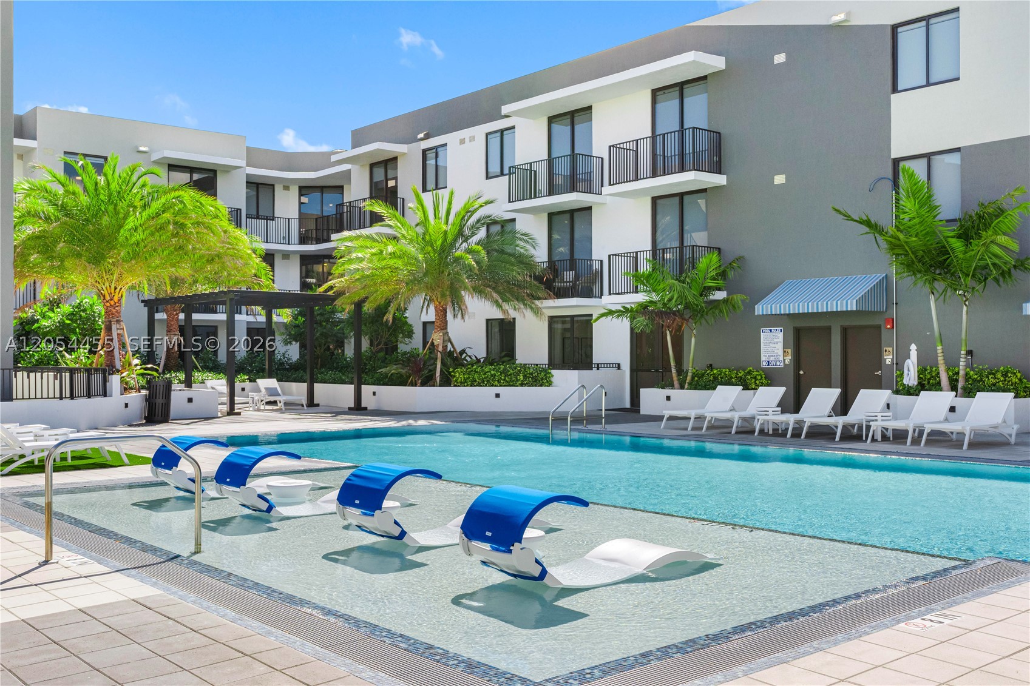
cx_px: 515
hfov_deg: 54.4
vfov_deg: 37.8
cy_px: 343
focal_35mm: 35
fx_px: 1001
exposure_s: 1/200
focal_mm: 35
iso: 640
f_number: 11
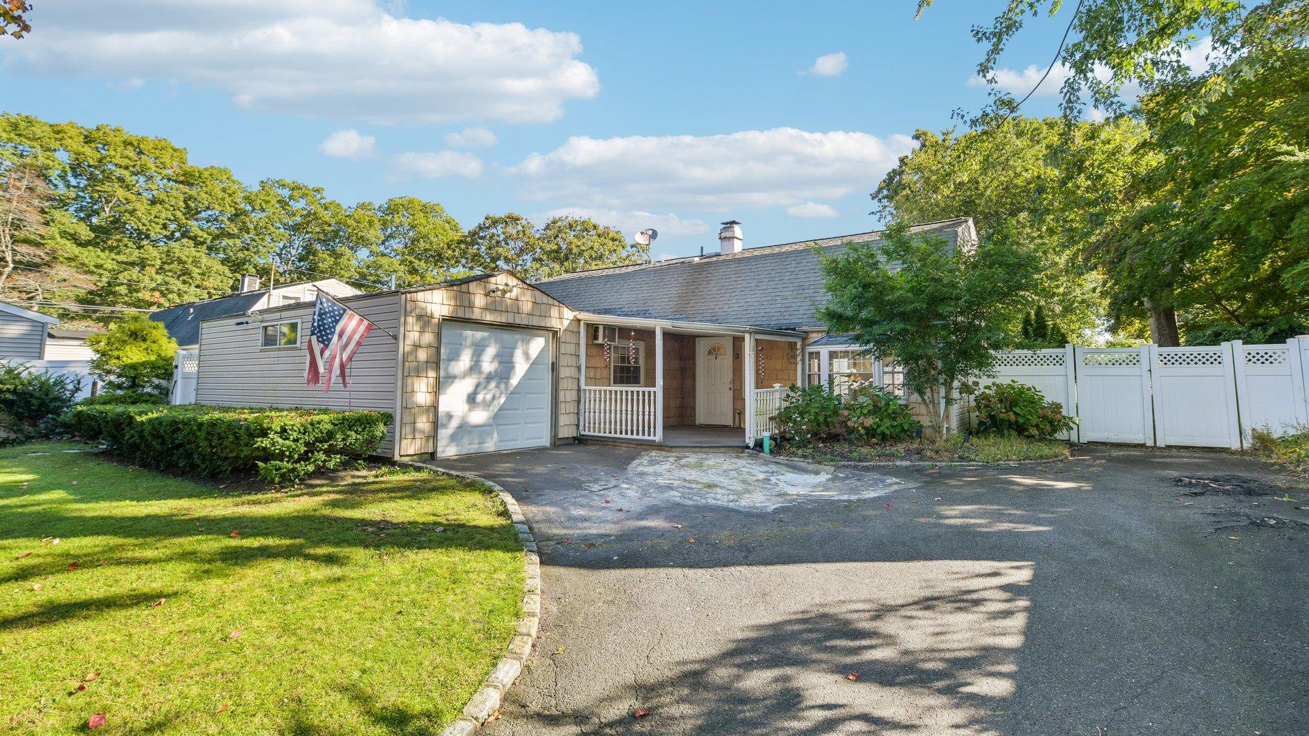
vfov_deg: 63.8
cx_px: 687
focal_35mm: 17
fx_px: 590
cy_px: 331
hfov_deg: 95.8
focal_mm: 15
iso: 400
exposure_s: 1/250
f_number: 8
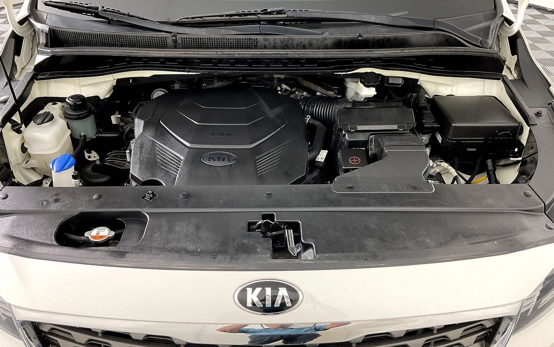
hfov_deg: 61.2
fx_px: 468
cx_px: 276
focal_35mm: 31
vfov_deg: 40.6
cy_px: 158
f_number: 1.8
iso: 80
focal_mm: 3
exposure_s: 1/60
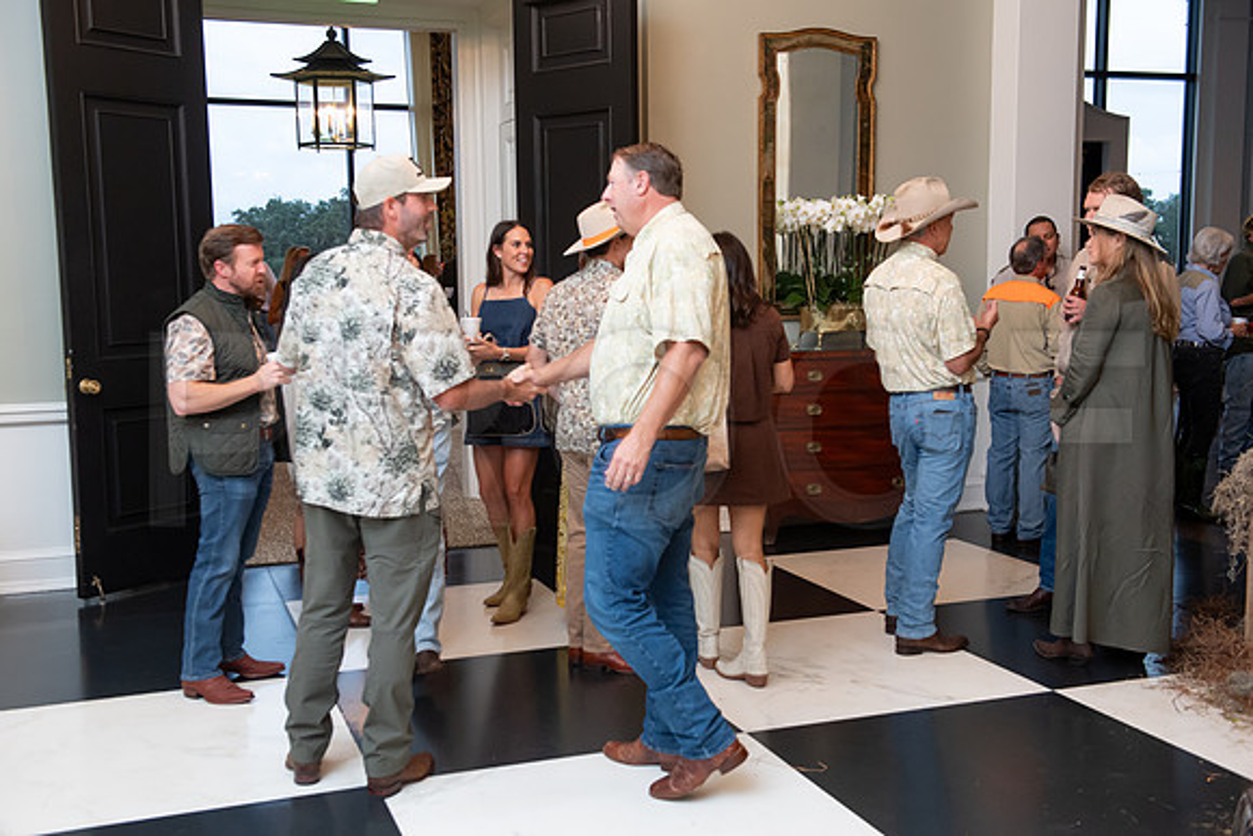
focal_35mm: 39
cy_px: 418
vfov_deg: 34.5
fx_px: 1346
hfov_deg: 49.9
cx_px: 626
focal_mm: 38
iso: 3200
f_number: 5
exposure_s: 1/100
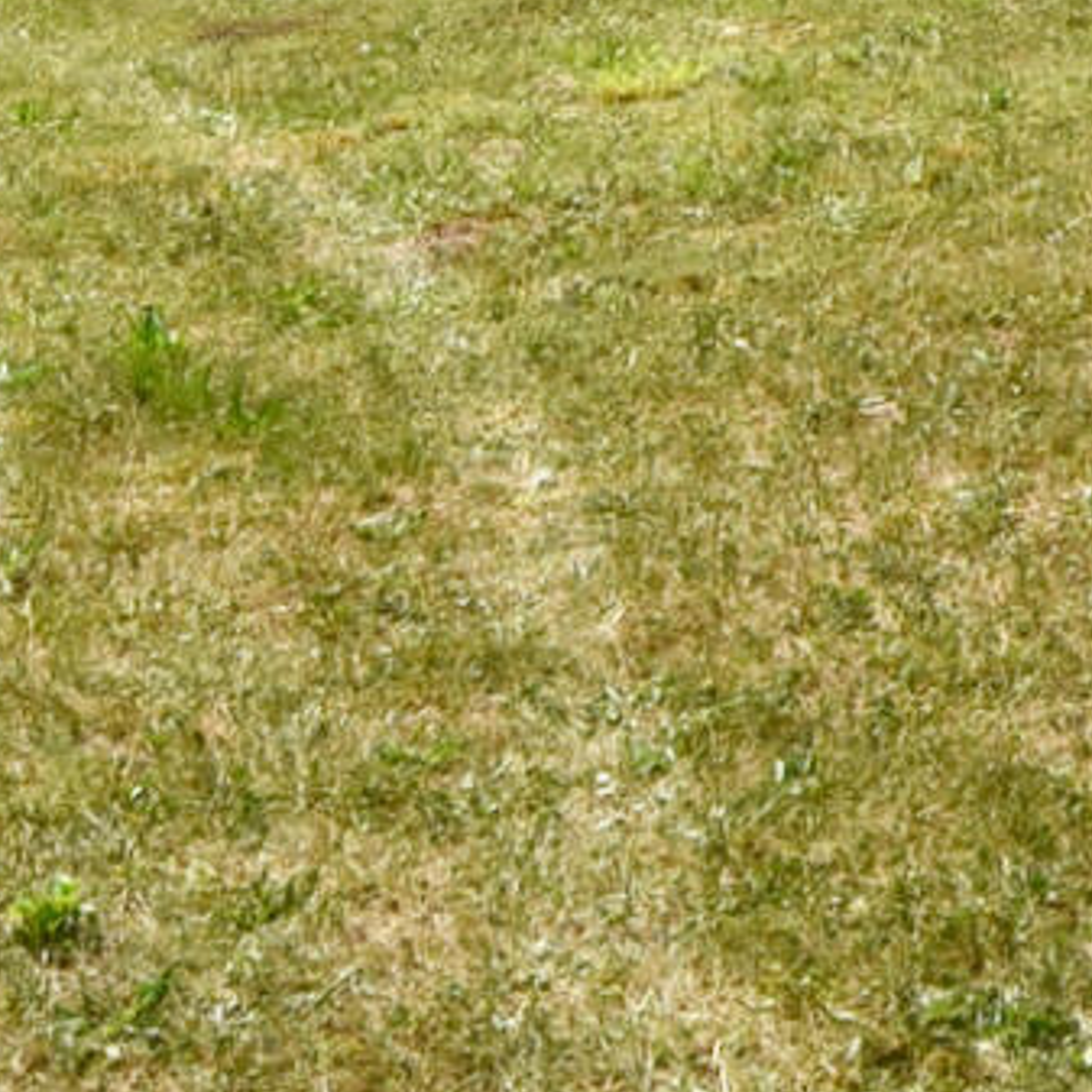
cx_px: 1883
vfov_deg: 14.4
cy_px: -893
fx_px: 3783
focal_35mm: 106
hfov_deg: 14.7
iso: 800
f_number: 16
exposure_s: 1/1000
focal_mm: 14
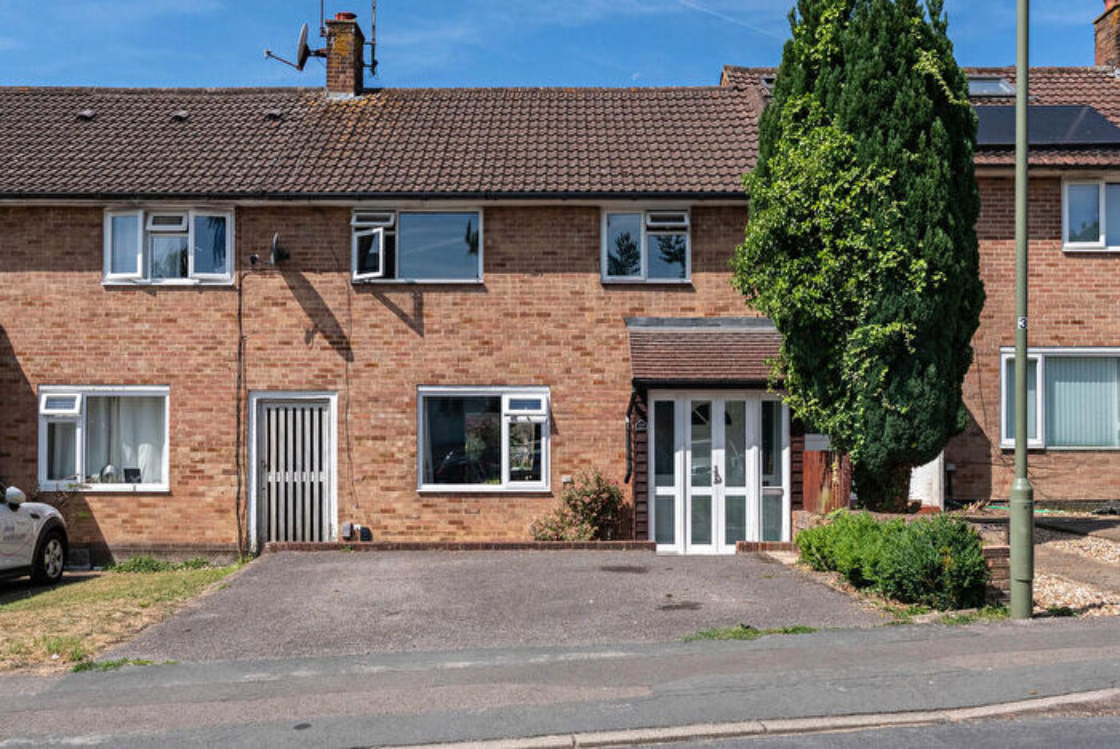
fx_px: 981
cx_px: 560
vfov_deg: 41.8
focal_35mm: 32
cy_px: 374
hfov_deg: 59.5
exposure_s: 1/4000
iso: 2000
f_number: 8
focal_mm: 31.5
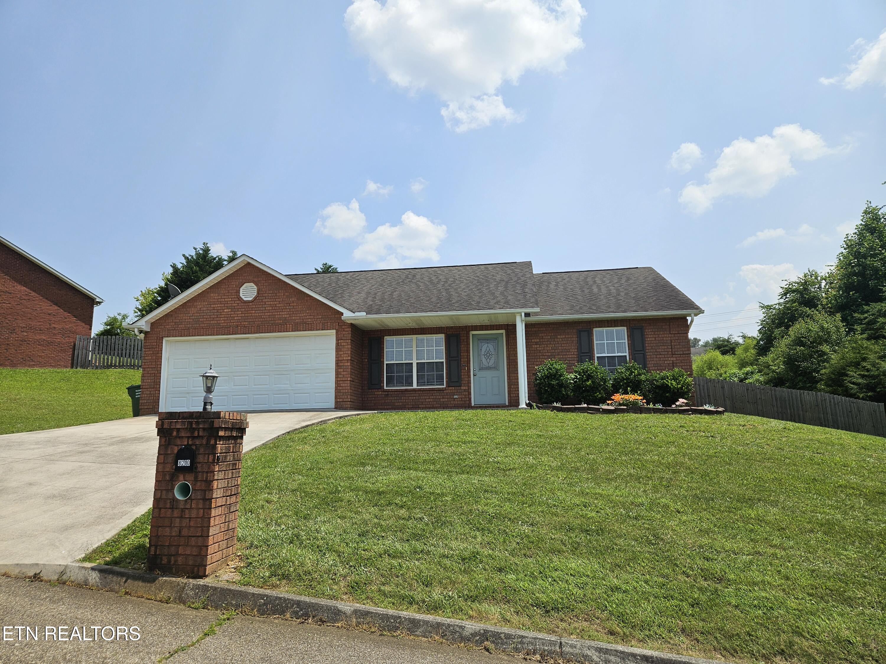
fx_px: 589
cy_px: 332
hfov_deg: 73.9
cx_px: 443
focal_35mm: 23
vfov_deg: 58.9
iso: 25
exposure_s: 1/3336
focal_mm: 5.4
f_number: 1.8
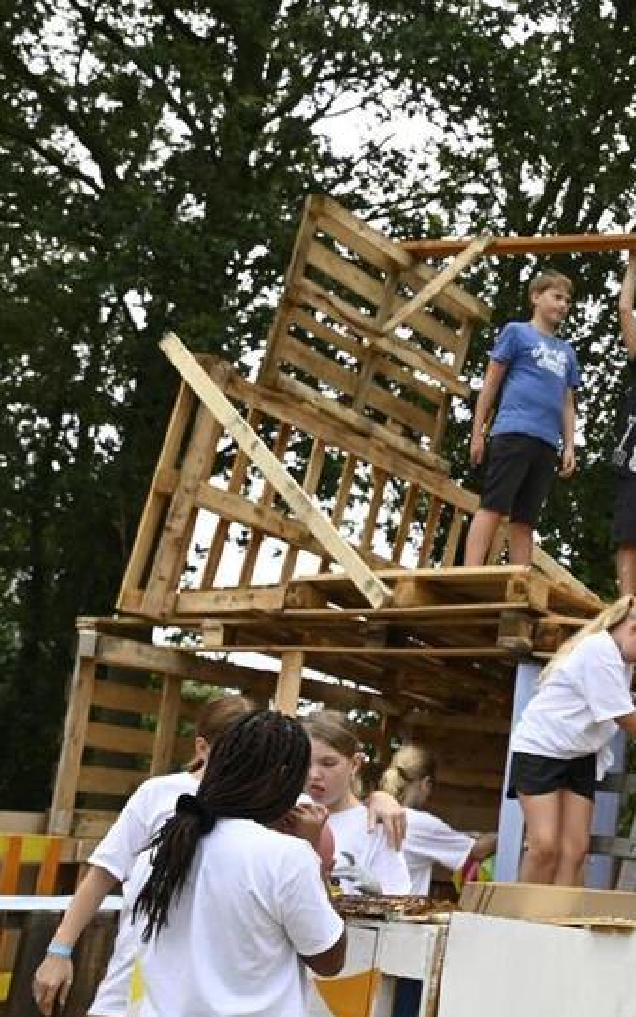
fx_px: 1803
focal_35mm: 65
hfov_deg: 18.4
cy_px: 599
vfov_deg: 31.5
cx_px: 868
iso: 200
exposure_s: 1/160
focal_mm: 35
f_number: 6.3
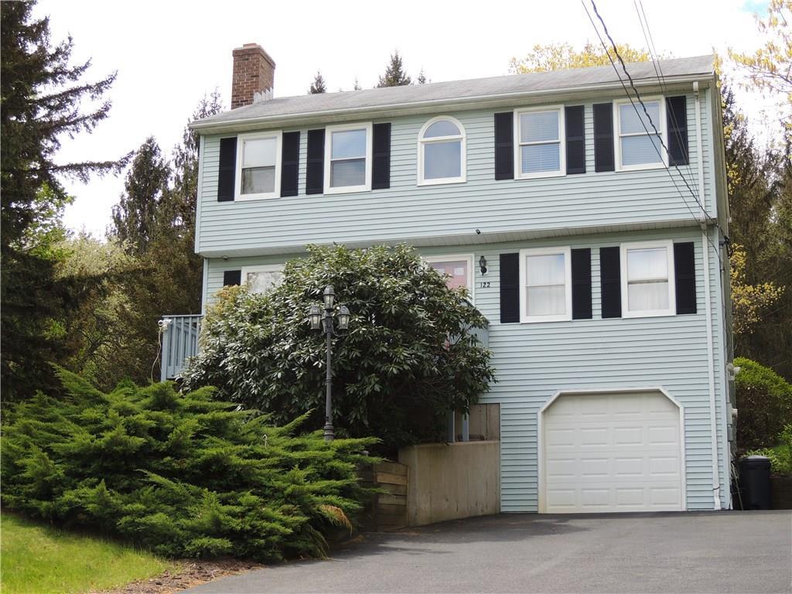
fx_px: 1258
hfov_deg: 34.9
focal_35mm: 55
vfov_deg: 26.6
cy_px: 297
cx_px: 396
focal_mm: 9.8
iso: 100
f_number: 3.7
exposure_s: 1/320
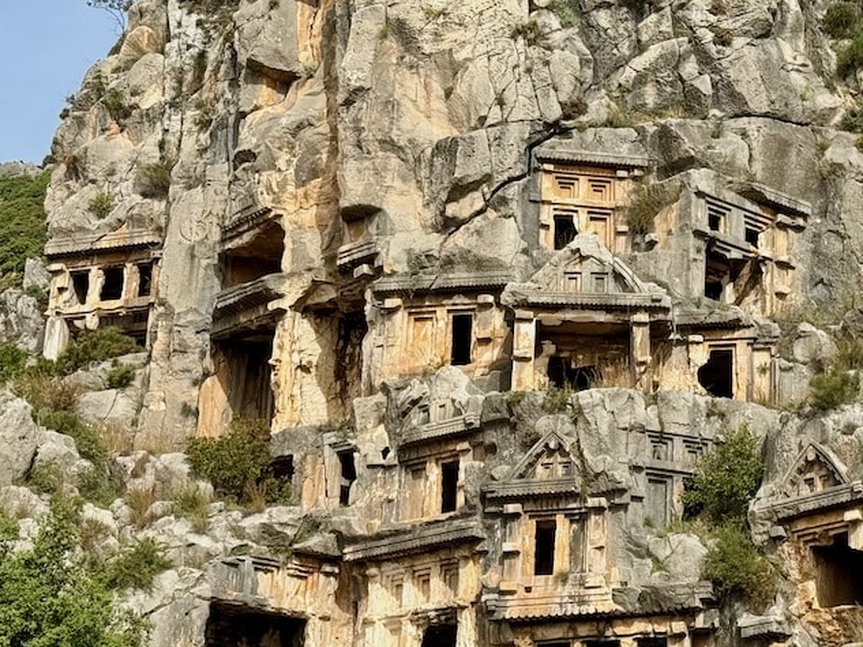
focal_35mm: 91
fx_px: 2269
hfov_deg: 21.4
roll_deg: -2.3
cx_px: 585
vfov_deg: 16.2
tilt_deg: +18.8
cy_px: 390
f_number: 1.78
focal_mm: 6.76
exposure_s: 1/5587
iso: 80
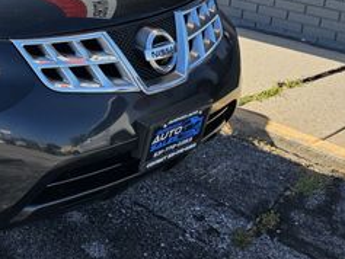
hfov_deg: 27.7
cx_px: -60
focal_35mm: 62
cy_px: -6
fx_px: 618
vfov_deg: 22.7
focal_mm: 6.3
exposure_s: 1/390
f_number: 1.7
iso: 10
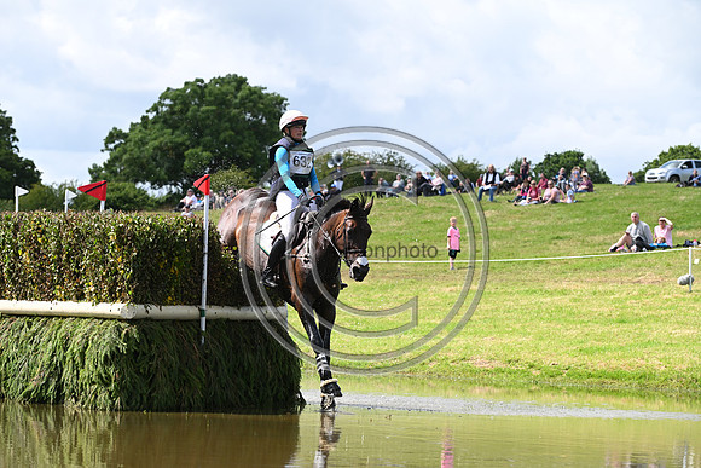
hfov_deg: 17.1
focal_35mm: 120
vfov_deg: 11.4
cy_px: 234
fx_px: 2337
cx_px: 350
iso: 400
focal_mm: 120
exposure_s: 1/1250
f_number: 5.6
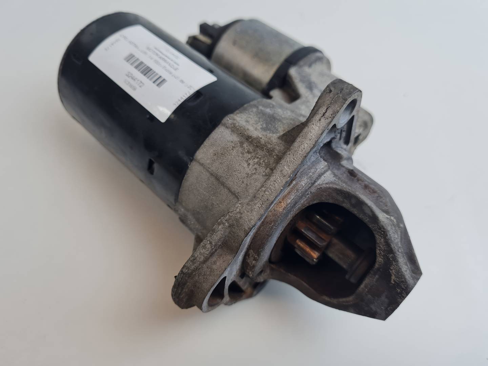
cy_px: 183
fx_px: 367
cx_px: 244
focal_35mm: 26
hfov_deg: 67.3
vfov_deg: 53.1
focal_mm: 5.4
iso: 50
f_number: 1.8
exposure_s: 1/204
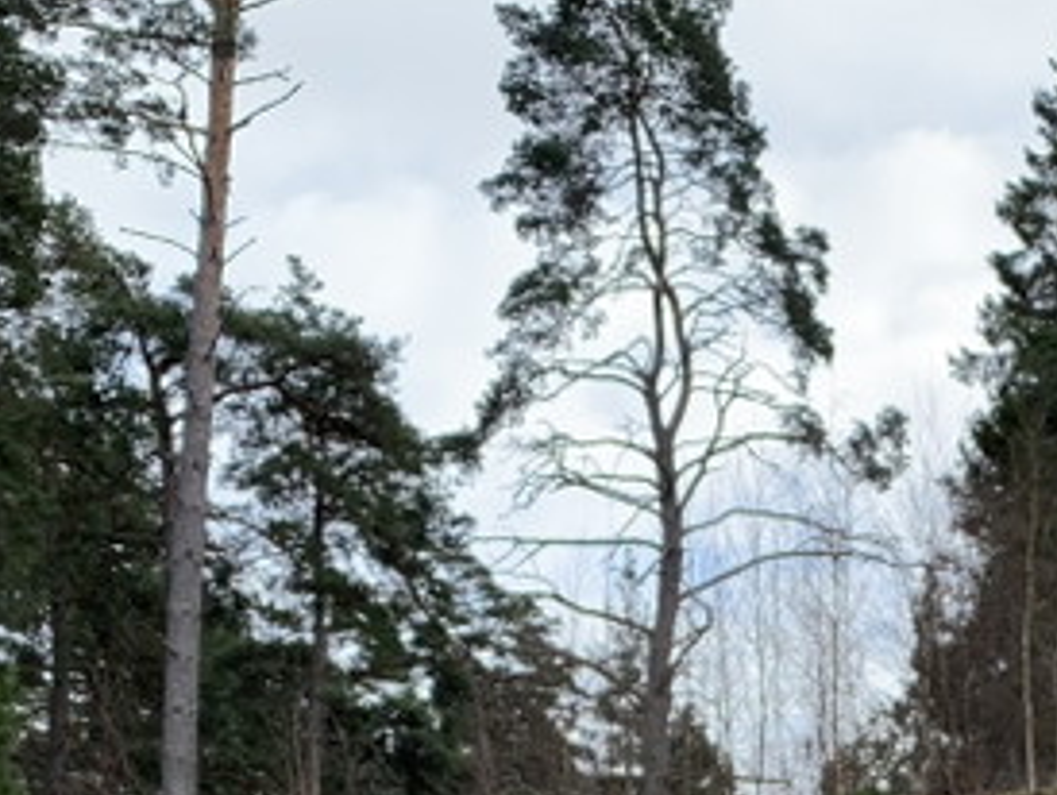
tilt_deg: +2.0
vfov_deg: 15.3
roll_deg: -0.1
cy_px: 1088
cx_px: 980
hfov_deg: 21.0
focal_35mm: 91
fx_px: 2781
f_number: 1.8
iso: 25
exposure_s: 1/382
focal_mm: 4.25
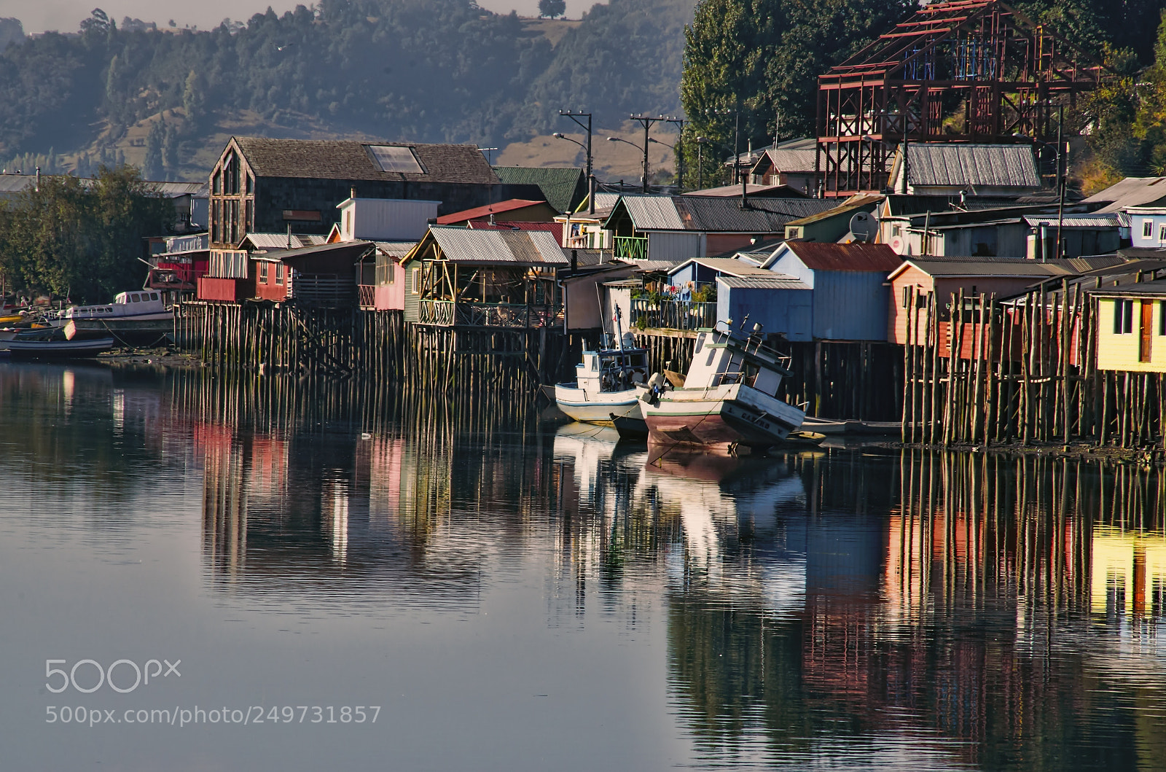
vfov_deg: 4.6
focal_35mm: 300
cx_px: 583
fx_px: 9694
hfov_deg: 6.9
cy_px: 386
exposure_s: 1/160
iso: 400
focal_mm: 200
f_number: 22
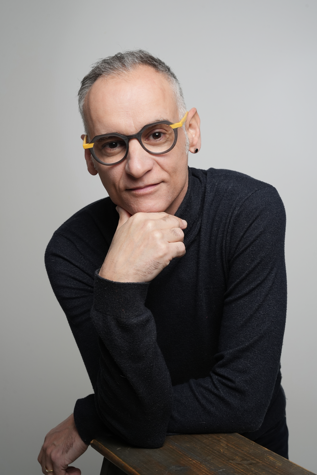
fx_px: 709
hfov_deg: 25.2
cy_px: 238
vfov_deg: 37.1
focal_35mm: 54
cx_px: 158
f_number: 11
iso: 500
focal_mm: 53.7
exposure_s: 1/100
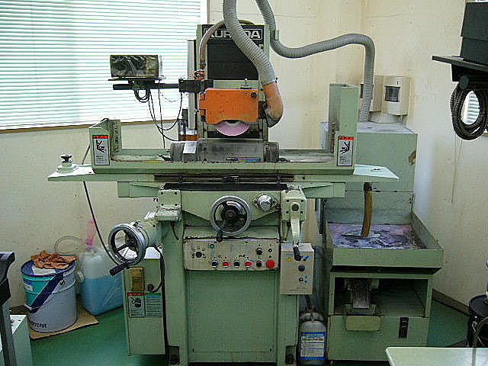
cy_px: 183
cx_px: 244
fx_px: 493
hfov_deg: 52.6
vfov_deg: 40.7
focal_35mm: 35
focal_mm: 5.8
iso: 100
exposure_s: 1/20
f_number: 2.8
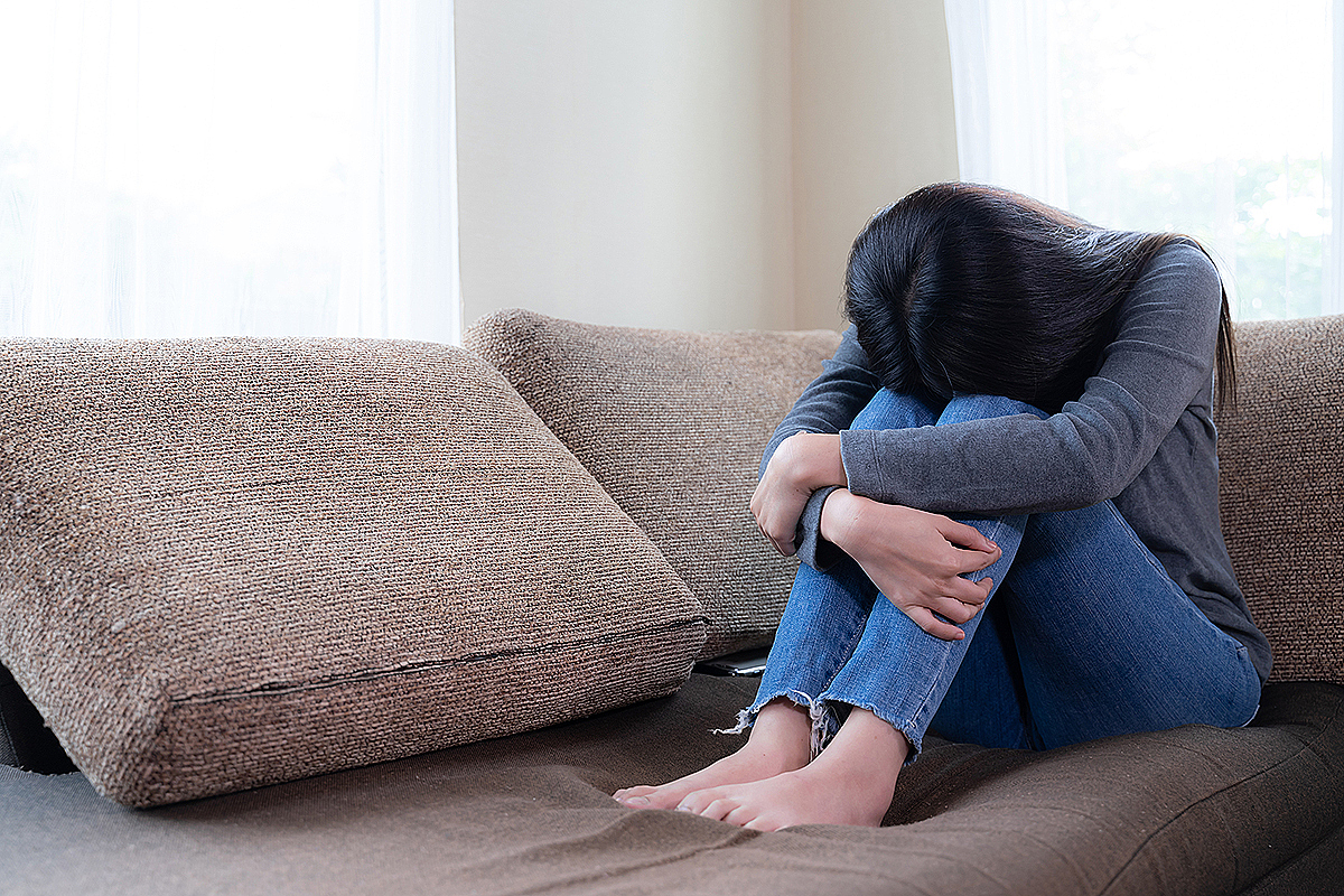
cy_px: 448
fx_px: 1493
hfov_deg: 48.5
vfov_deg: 33.4
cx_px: 672
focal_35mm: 40
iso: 200
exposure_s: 1/60
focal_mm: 40
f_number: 3.5
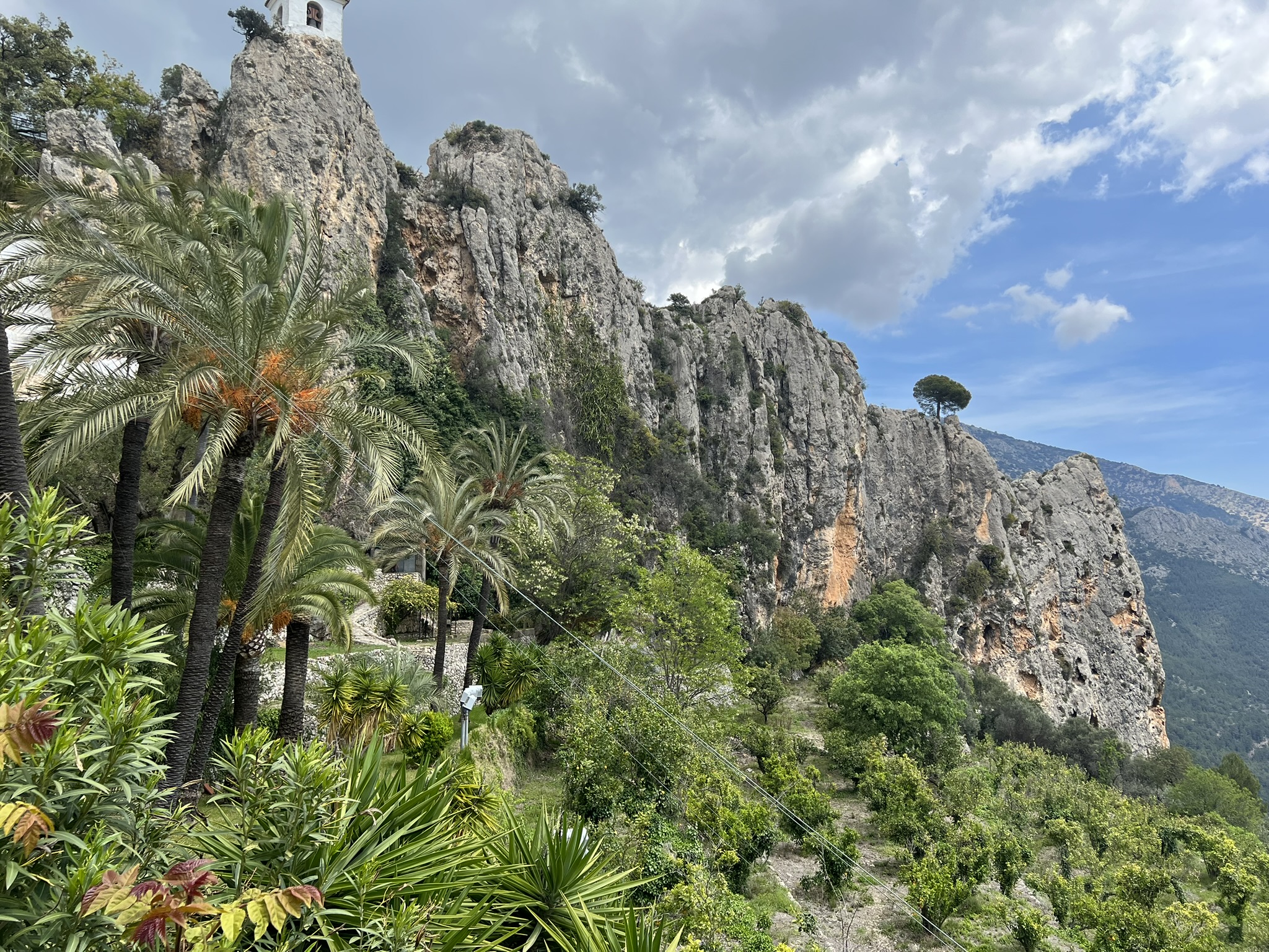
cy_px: 476
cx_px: 634
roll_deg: +0.1
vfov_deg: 53.1
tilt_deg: +6.8
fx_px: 953
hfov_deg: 67.3
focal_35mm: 26
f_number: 1.5
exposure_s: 1/2695
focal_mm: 5.7
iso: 50
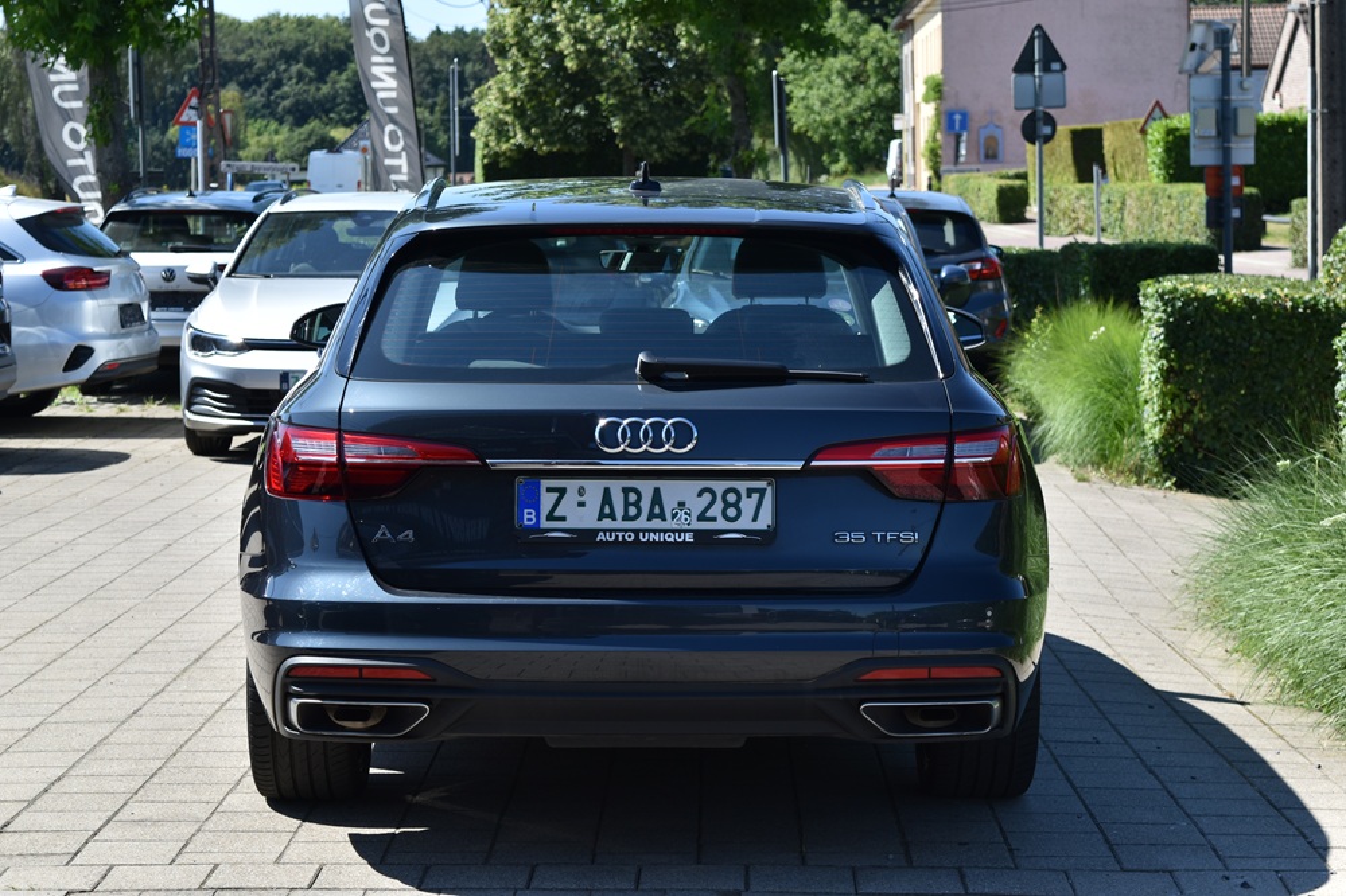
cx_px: 673
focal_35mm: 82
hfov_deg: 24.6
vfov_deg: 16.5
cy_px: 448
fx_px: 3083
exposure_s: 1/320
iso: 100
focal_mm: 55
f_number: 6.3
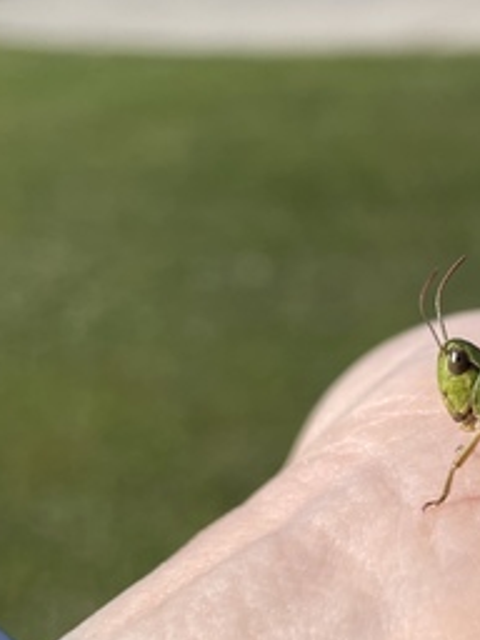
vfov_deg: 29.8
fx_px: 1202
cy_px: 335
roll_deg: +7.2
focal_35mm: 65
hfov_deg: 21.1
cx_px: 568
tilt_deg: -20.1
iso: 32
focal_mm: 4.2
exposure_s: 1/3861
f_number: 1.6
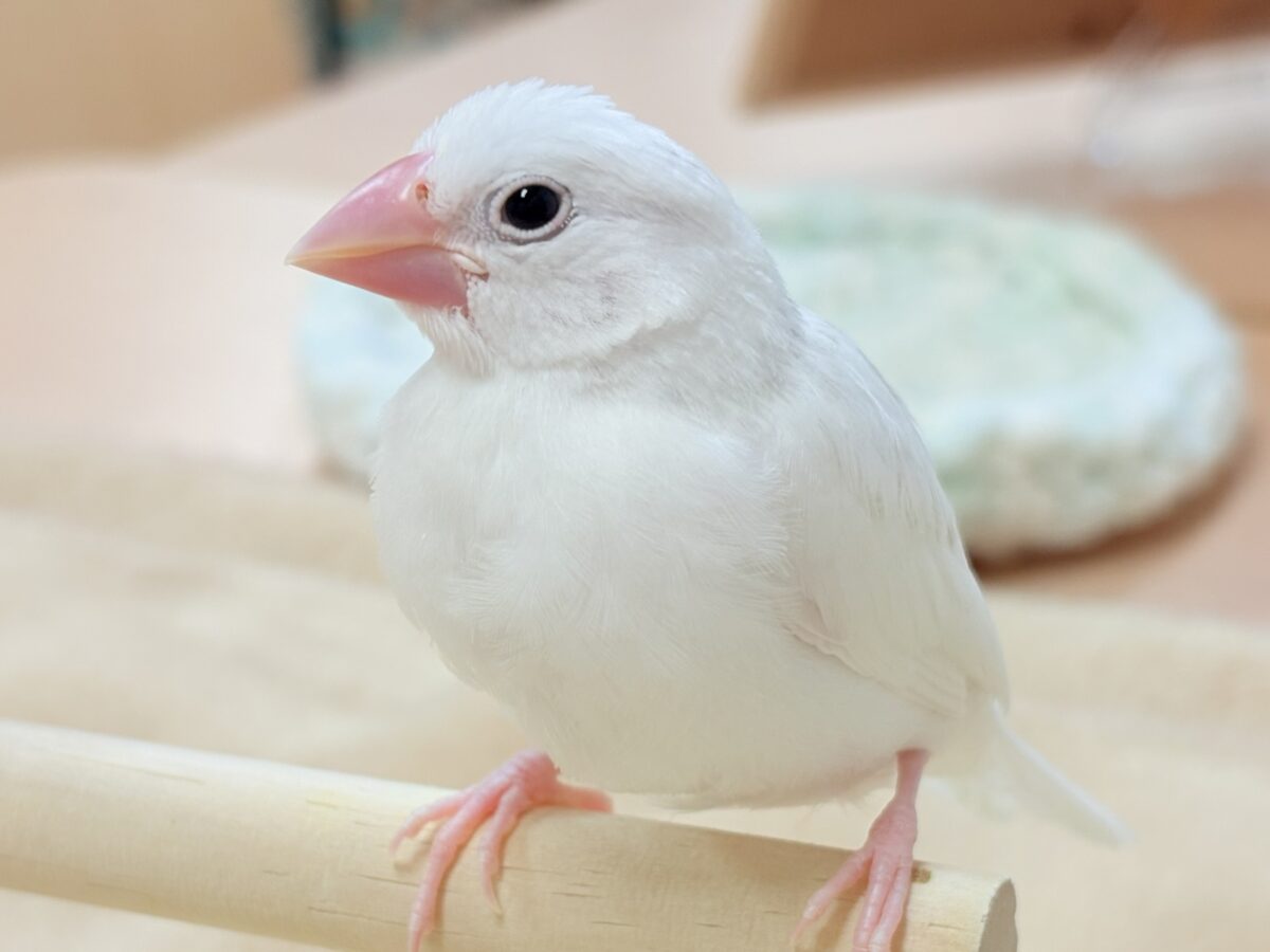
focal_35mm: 52
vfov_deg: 28.0
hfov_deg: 36.8
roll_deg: +1.6
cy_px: 476
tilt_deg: -23.6
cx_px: 635
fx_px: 1908
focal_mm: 5.96
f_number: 1.6
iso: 32
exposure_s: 1/121
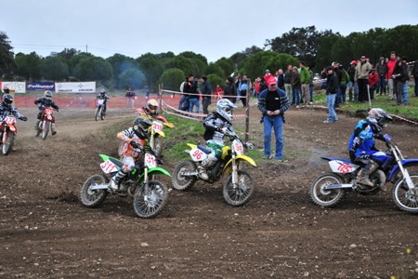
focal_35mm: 51
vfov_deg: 26.5
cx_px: 209
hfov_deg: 38.9
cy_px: 140
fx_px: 592
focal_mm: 34
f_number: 4.2
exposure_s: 1/500
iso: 400
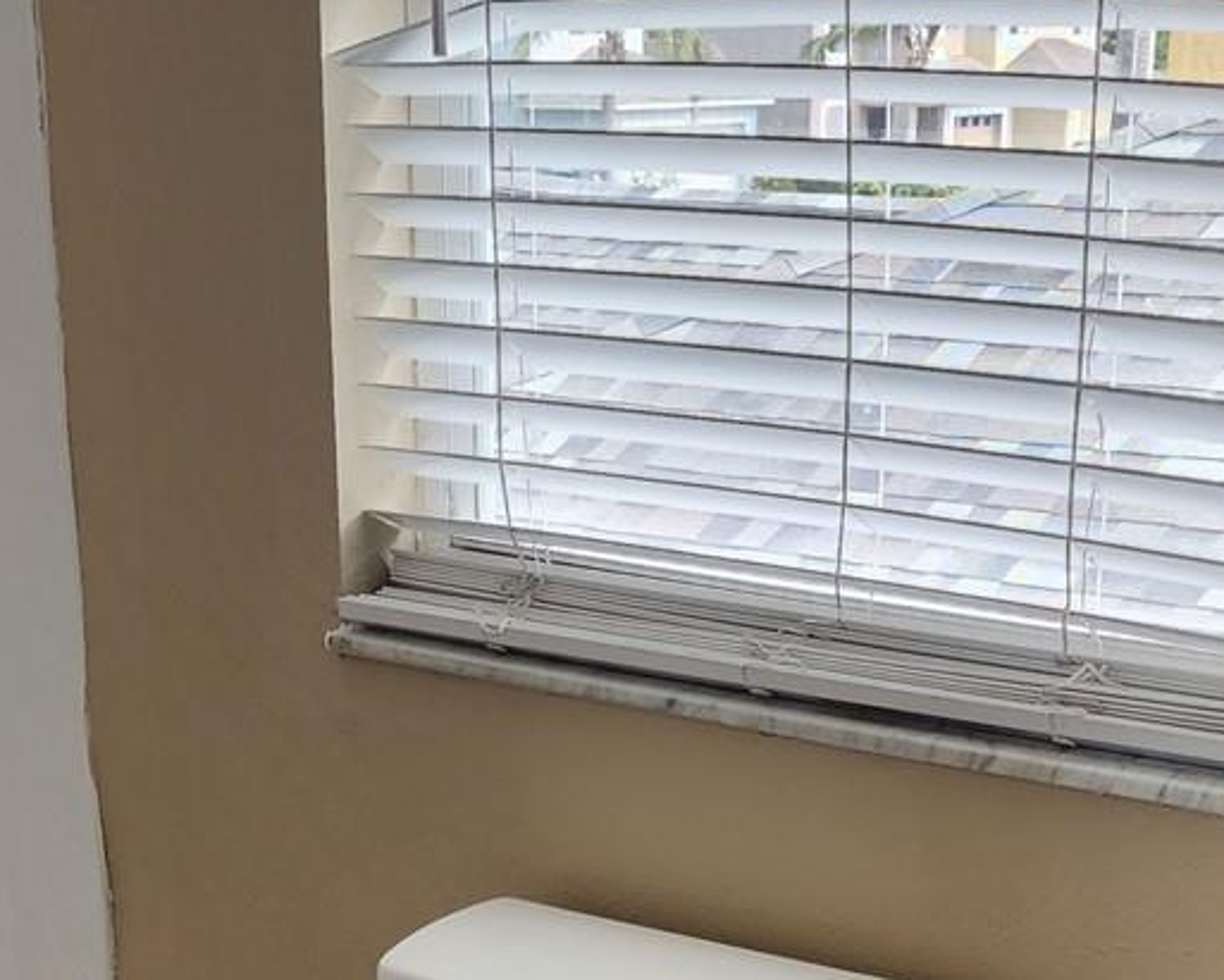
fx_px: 2537
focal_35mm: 70
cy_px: 1061
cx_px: 644
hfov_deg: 27.1
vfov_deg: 20.9
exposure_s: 1/120
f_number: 1.8
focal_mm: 6.4
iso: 64
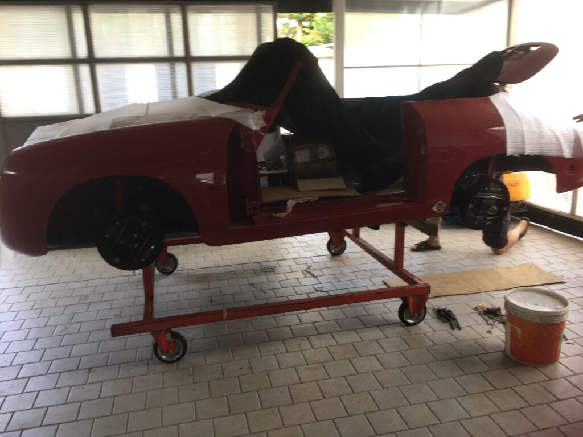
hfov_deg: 61.7
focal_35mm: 29
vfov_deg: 48.2
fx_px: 488
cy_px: 218
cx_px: 292
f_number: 2.2
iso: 32
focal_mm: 4.15
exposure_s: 1/50
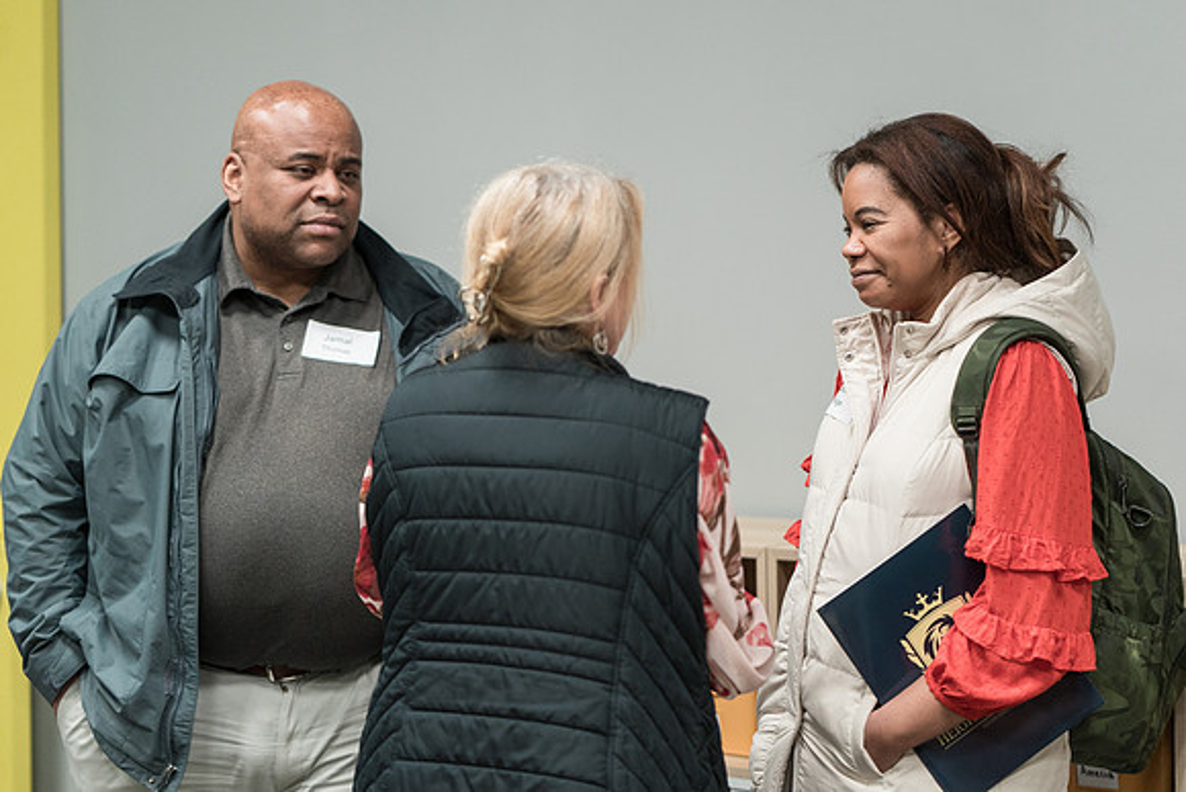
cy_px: 397
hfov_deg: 22.7
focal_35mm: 90
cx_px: 612
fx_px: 2959
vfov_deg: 15.2
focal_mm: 85
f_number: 2
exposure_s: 1/200
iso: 1600
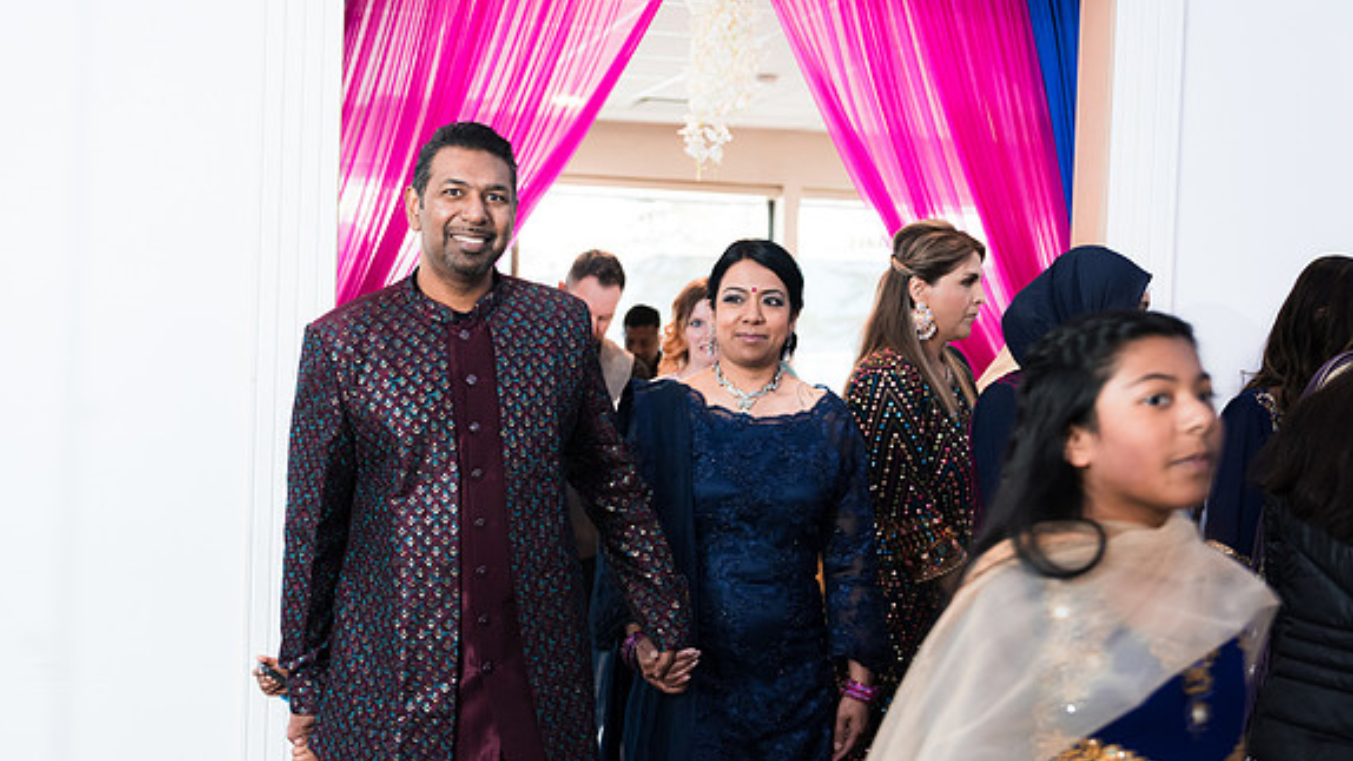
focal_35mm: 51
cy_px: 370
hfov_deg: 40.3
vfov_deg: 23.5
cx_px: 518
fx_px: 1830
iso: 1600
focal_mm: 39
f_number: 2.8
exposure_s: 1/125
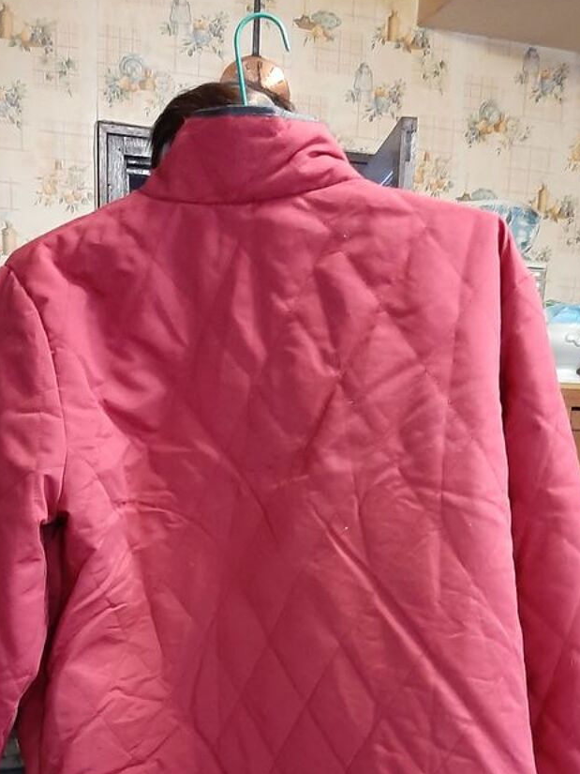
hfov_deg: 34.4
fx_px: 938
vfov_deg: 42.9
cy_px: 612
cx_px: 280
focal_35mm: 42
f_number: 1.7
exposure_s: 1/20
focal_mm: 3.93
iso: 500
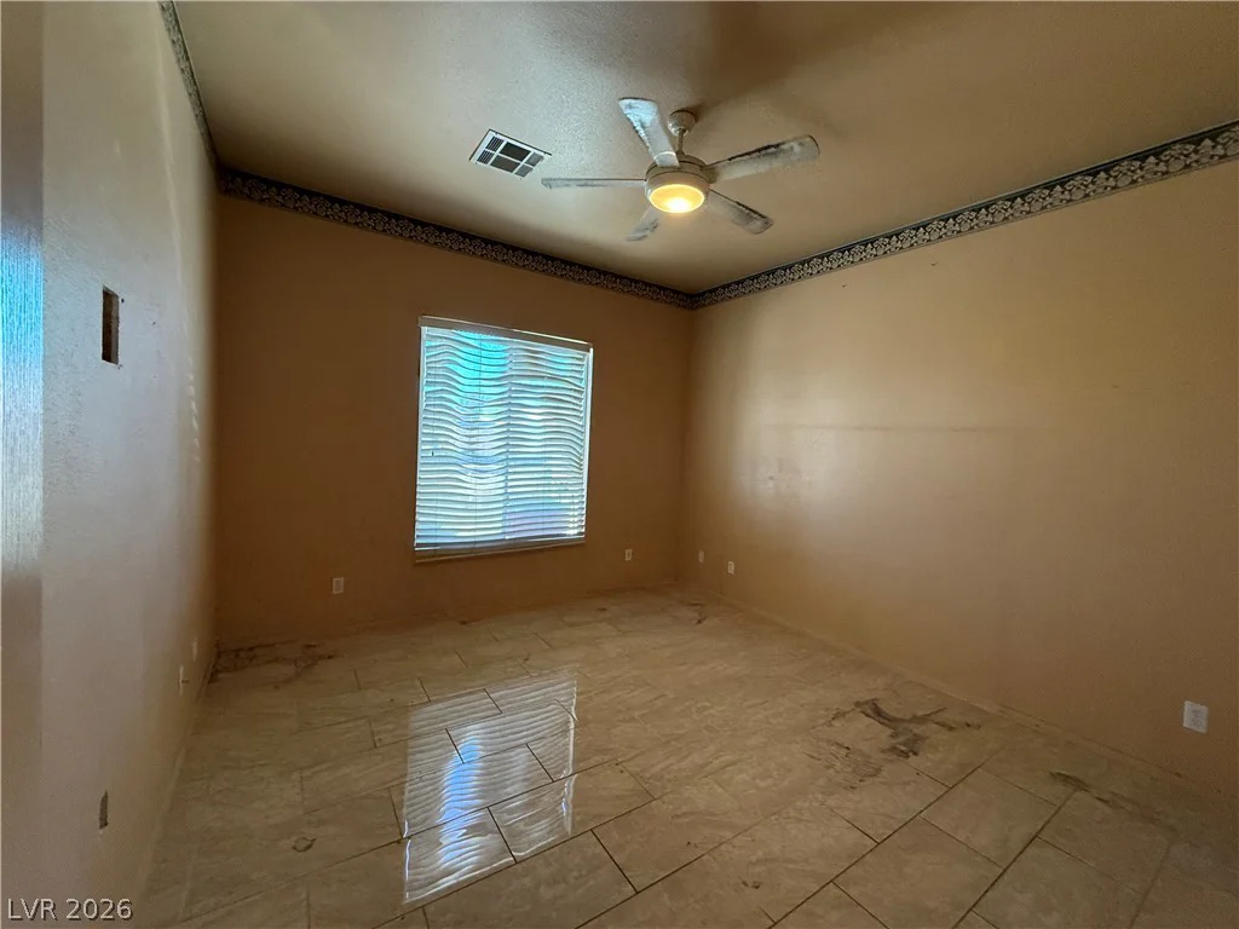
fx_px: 501
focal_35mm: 14
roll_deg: -2.8
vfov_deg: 85.7
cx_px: 620
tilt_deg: -1.5
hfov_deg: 102.1
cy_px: 464
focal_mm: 2.22
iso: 320
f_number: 2.2
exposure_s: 1/120
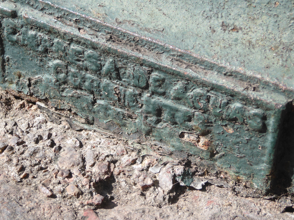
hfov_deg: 16.8
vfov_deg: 12.7
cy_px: 110
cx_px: 147
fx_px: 994
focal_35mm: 117
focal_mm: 19
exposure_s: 1/200
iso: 80
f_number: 5.1
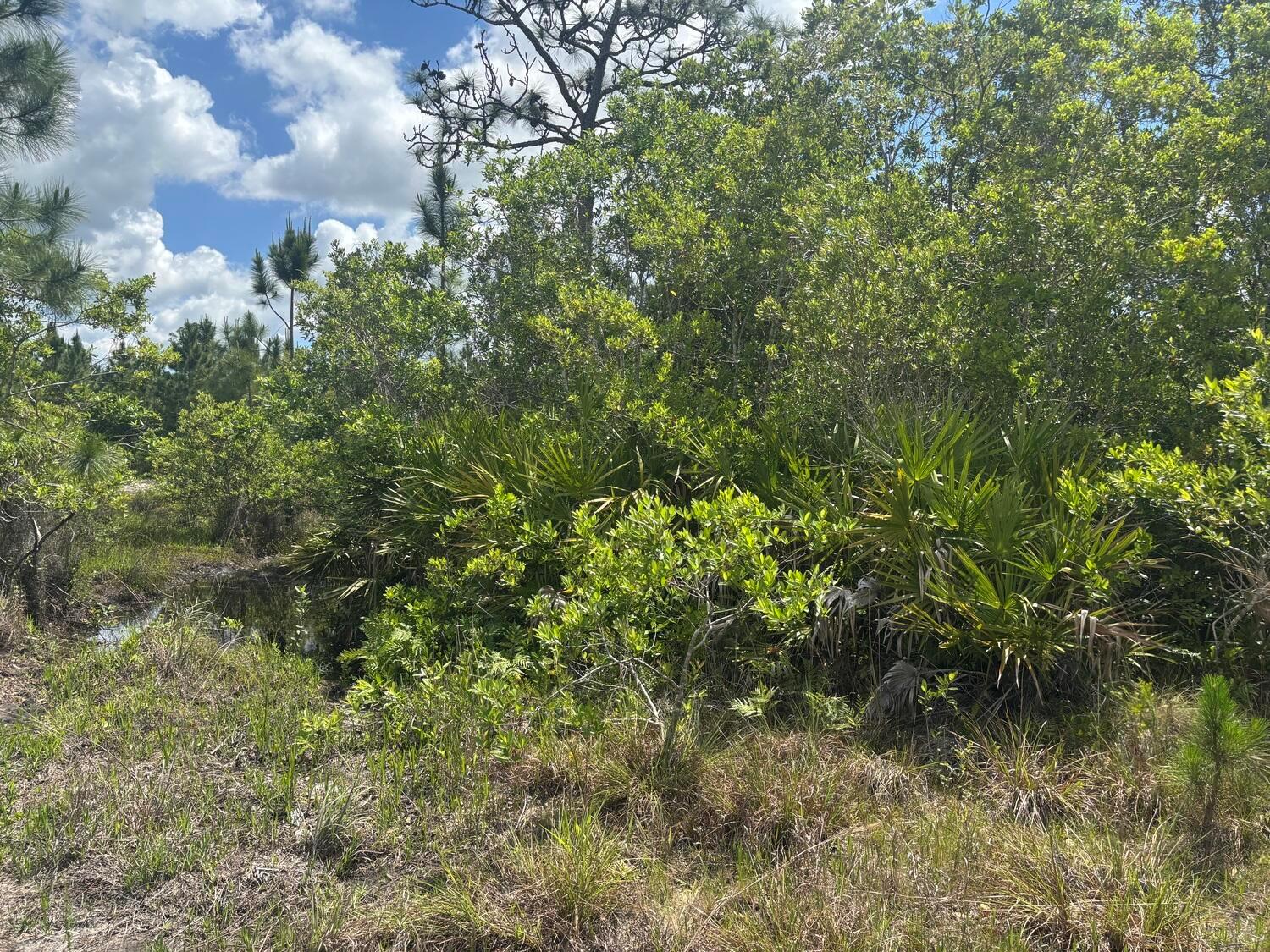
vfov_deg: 53.1
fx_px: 954
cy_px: 476
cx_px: 635
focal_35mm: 26
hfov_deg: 67.3
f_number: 1.6
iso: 50
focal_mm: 5.96
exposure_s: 1/1984
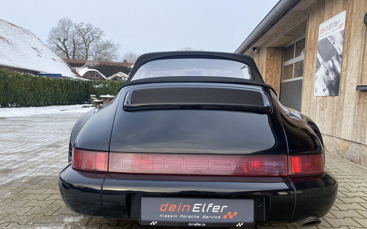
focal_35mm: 28
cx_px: 185
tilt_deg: -7.6
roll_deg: -0.7
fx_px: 280
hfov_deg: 66.5
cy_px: 132
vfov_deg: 44.4
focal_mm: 4.25
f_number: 1.8
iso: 32
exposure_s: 1/666
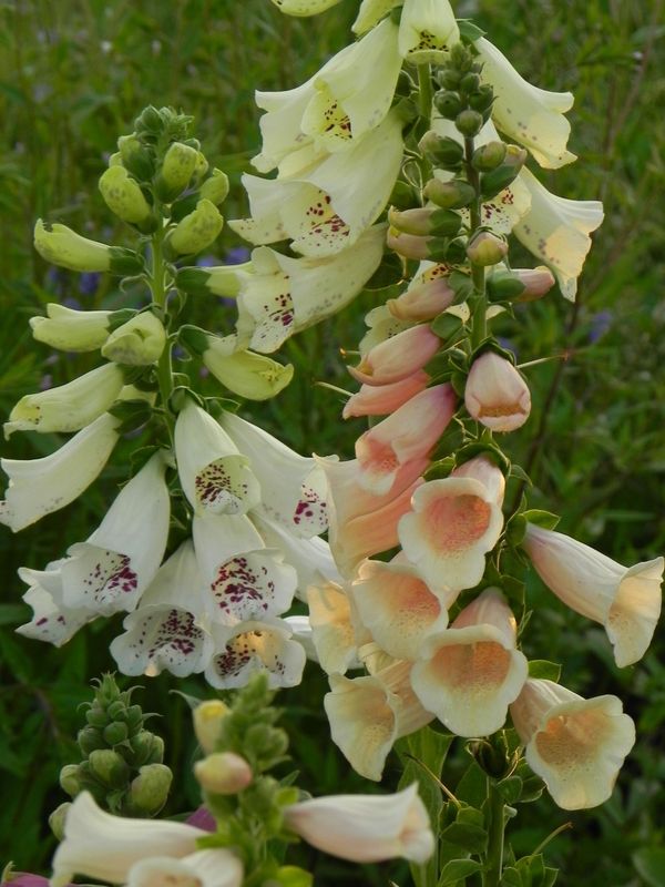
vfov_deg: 12.2
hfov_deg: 9.2
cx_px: 332
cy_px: 444
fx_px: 4150
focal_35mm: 162
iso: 160
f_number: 5.6
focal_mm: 28.8
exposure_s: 1/60
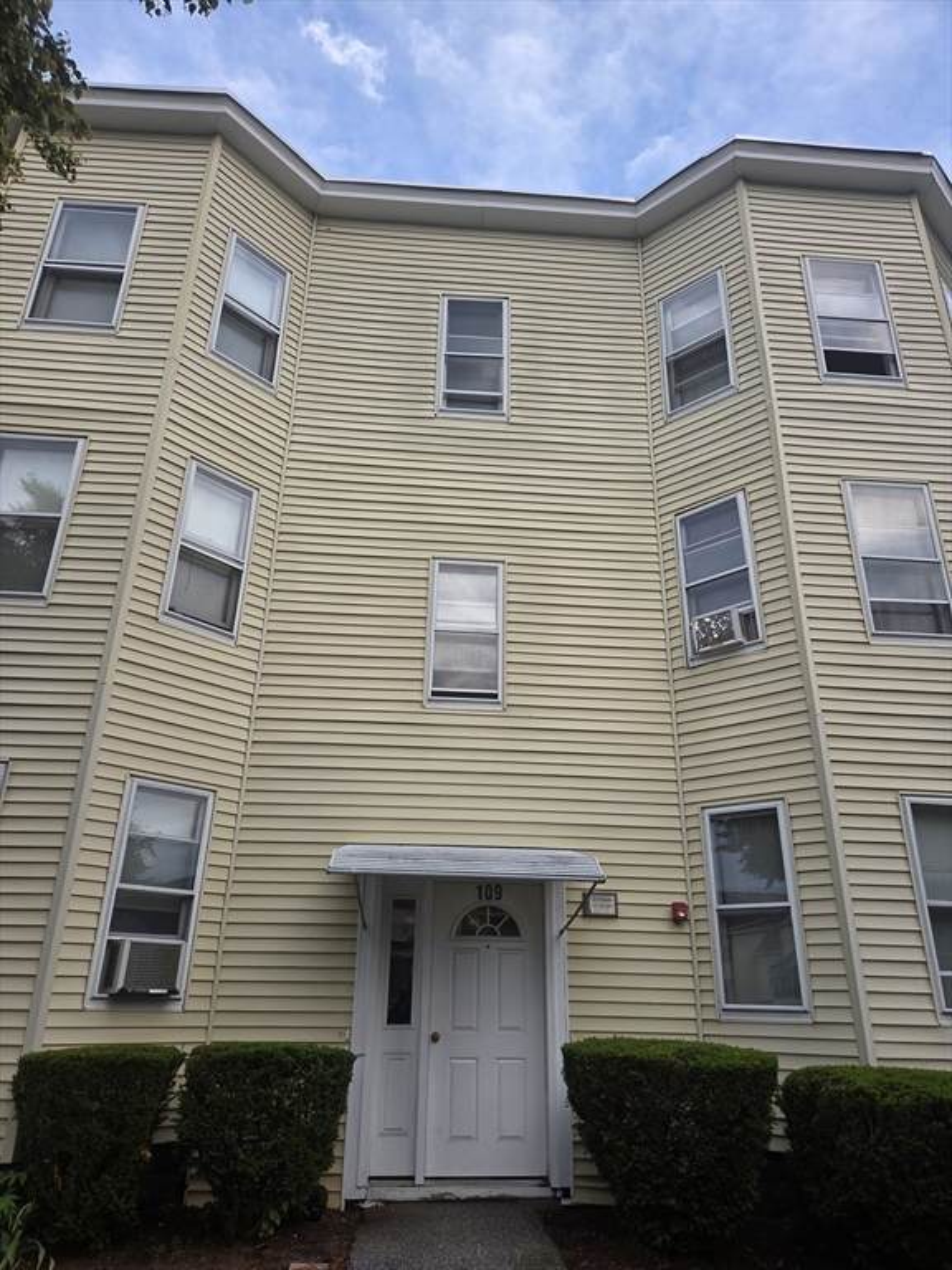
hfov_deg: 58.9
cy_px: 635
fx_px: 843
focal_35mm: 23
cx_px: 476
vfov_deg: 73.9
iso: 80
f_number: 1.8
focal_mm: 5.4
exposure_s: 1/696
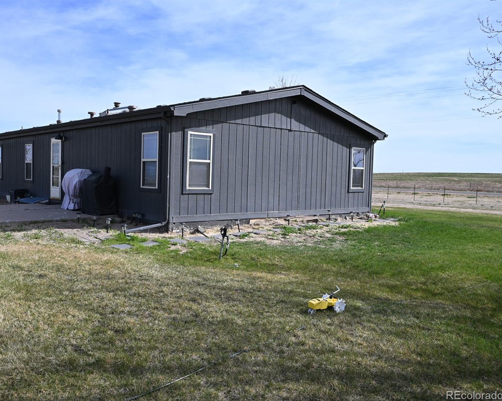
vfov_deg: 44.2
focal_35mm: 33
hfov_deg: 53.5
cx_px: 203
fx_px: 494
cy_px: 201
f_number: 7.1
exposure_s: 1/400
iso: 100
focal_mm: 19.5
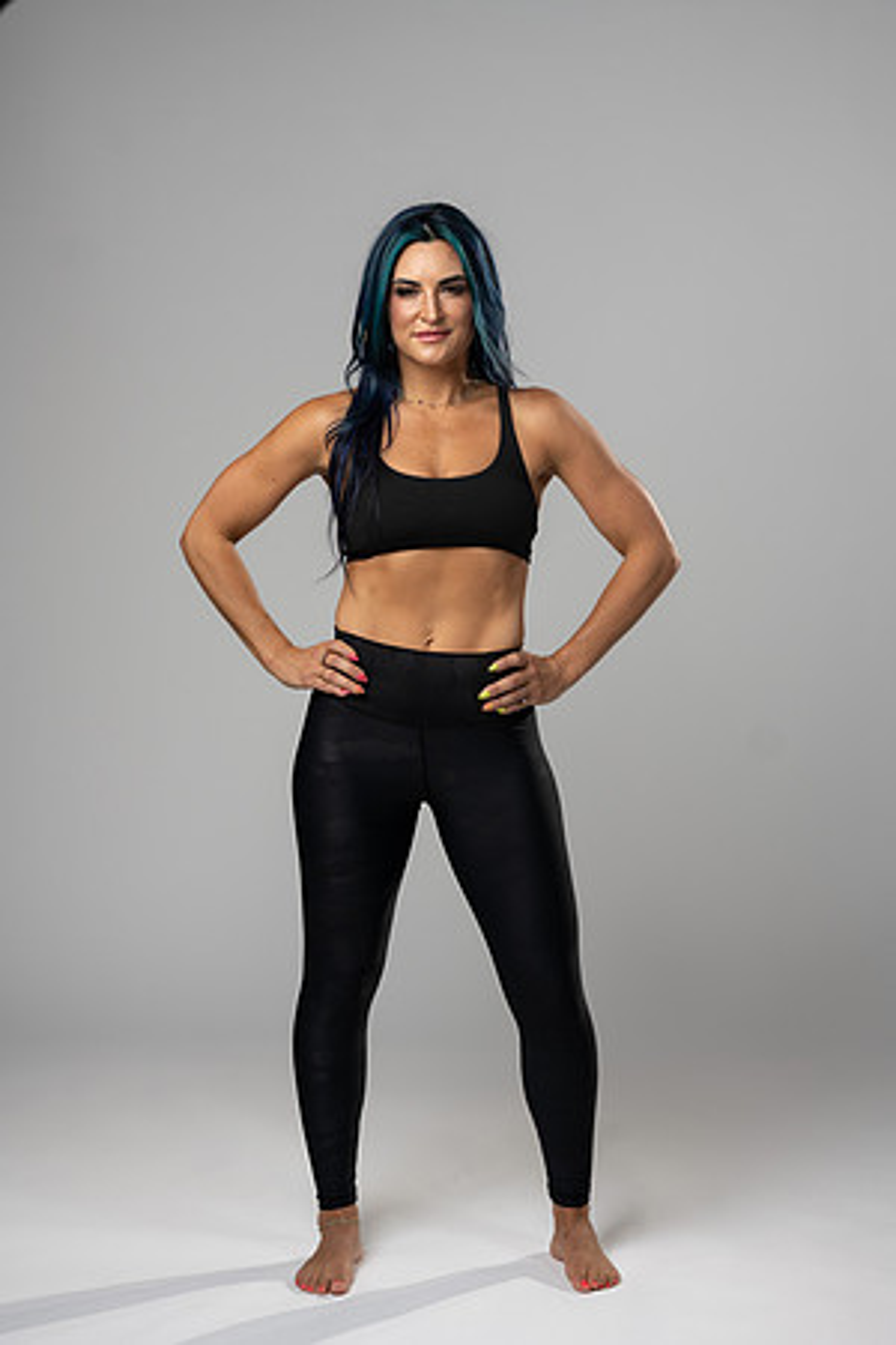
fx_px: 3173
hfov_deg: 16.1
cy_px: 672
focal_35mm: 85
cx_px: 448
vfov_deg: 23.9
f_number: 3.2
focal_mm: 85
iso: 200
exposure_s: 1/160
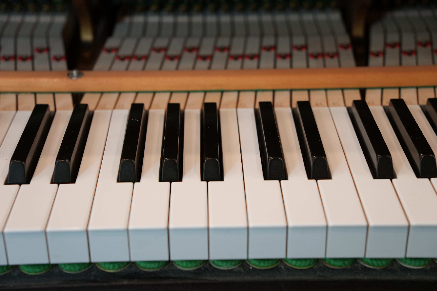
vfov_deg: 21.6
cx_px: 218
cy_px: 146
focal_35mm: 63
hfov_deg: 31.9
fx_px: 765
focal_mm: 42
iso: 500
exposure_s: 1/80
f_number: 2.8
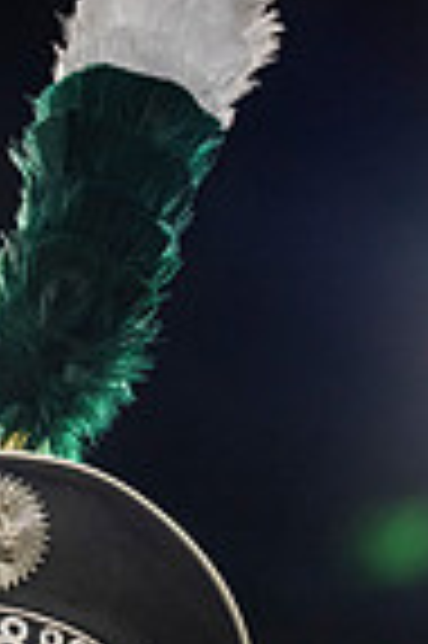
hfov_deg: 15.7
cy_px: 1004
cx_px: -135
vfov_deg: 20.6
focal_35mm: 82
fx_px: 1466
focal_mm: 26
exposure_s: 1/500
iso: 1250
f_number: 3.2
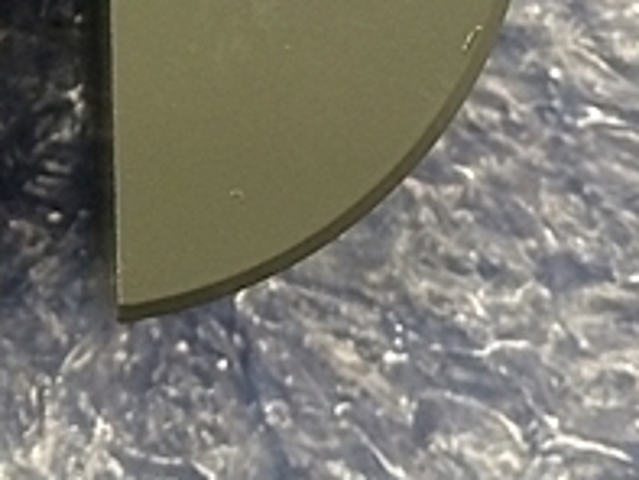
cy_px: -159
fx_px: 1736
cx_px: -68
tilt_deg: -80.3
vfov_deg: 15.0
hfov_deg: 19.9
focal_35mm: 94
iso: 80
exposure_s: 1/30
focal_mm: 4.15
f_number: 2.2
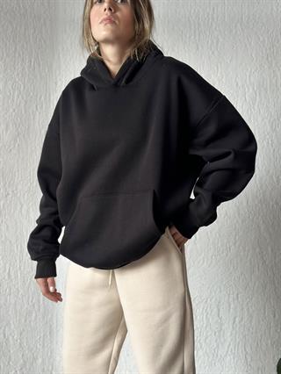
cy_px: 187
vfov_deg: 39.6
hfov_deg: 30.3
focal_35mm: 48
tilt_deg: -1.0
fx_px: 519
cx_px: 140
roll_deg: +0.3
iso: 125
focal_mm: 6.86
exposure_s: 1/95
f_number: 1.78
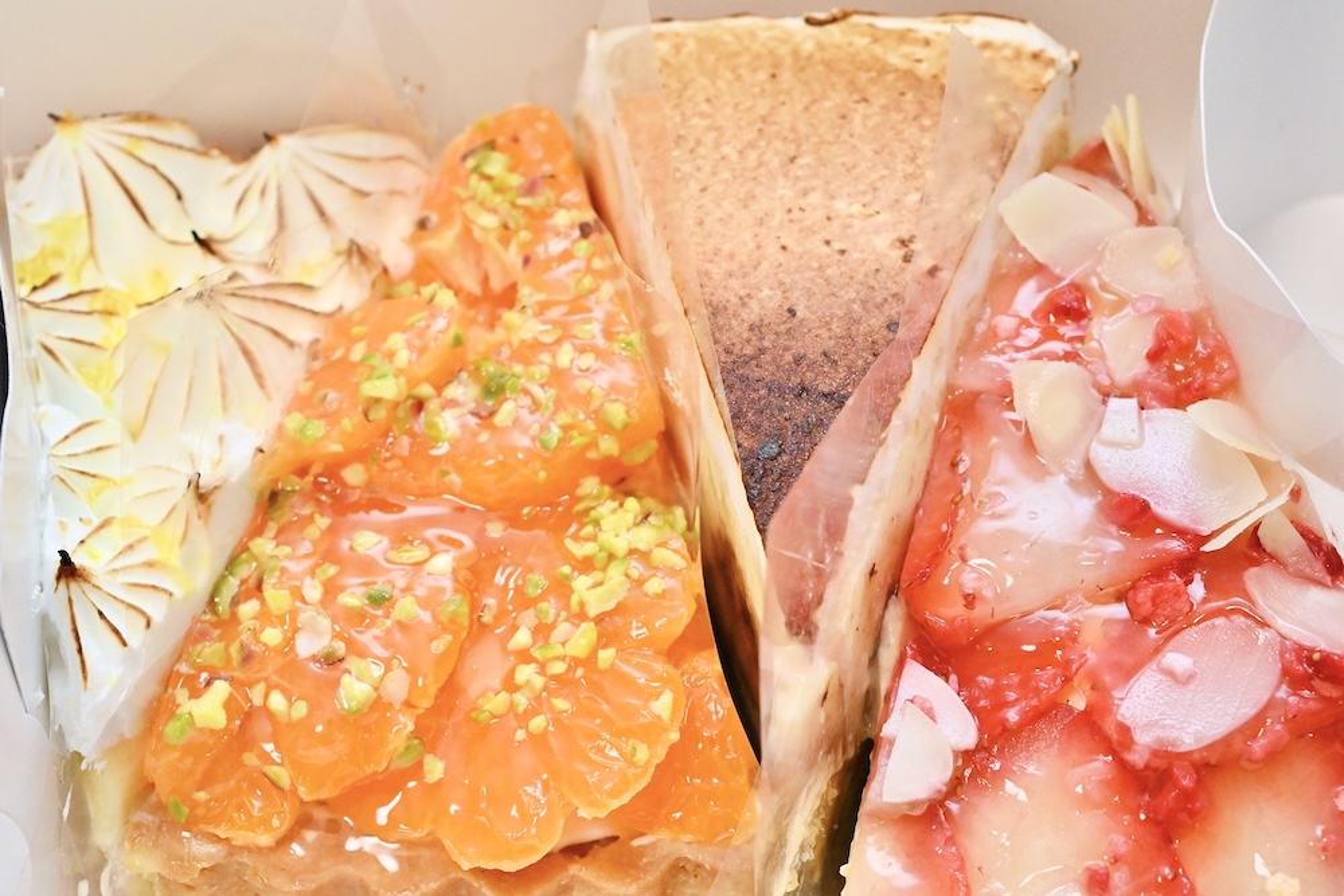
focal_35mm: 60
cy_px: 448
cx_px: 672
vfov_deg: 22.6
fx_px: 2240
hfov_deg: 33.4
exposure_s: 1/200
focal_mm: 60
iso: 6400
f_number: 13
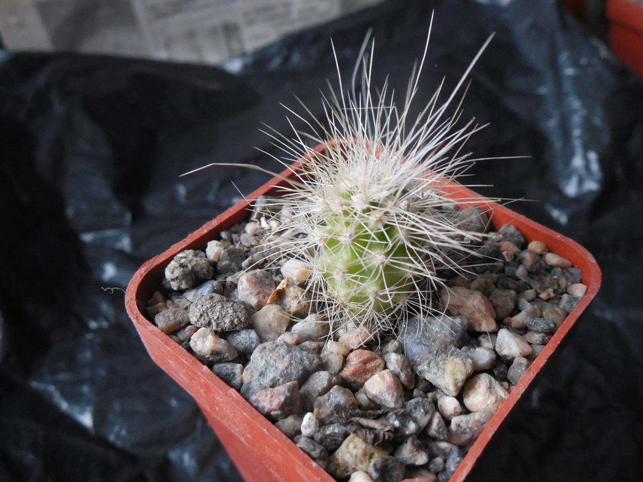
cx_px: 322
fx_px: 576
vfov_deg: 45.4
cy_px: 241
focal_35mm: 31
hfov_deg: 58.4
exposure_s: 1/20
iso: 400
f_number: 3.6
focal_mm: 5.6
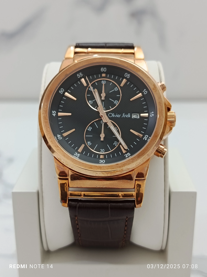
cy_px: 138
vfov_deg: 39.7
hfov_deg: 30.3
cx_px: 104
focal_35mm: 48
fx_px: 383
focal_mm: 5.24
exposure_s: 1/100
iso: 460
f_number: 1.7
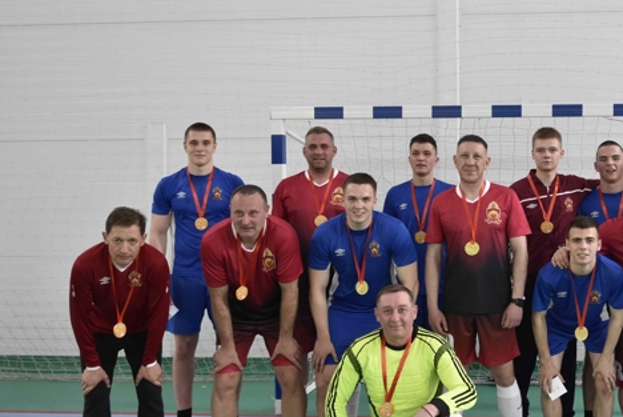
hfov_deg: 39.7
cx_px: 485
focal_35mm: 48
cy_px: 200
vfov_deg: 28.1
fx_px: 831
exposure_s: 1/125
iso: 640
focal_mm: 20
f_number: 2.8
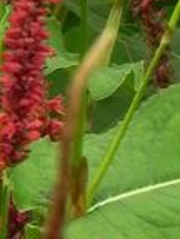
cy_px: -353
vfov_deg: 1.9
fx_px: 7082
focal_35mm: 1026
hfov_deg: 1.5
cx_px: 33
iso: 160
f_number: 5
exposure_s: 1/100
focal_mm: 32.7
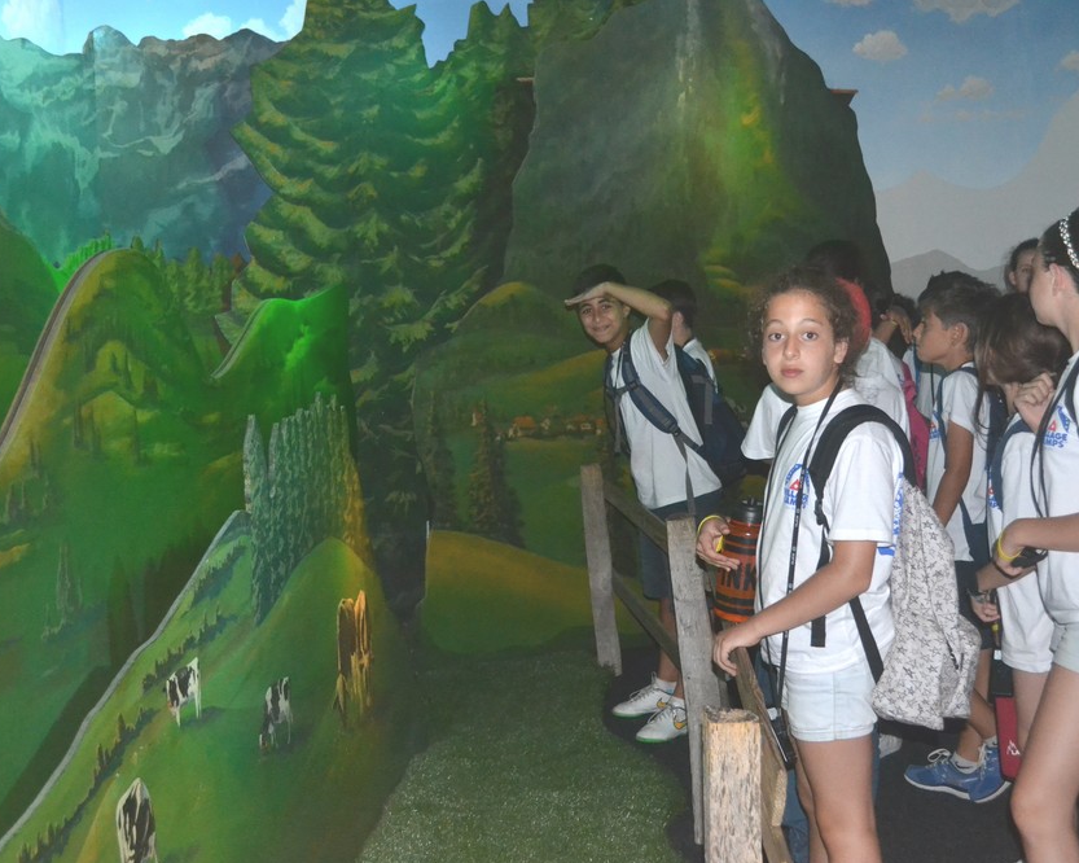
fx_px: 1437
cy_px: 440
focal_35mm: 45
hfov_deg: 41.2
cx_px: 561
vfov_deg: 33.4
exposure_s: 1/60
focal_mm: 26
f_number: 4.2
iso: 3200
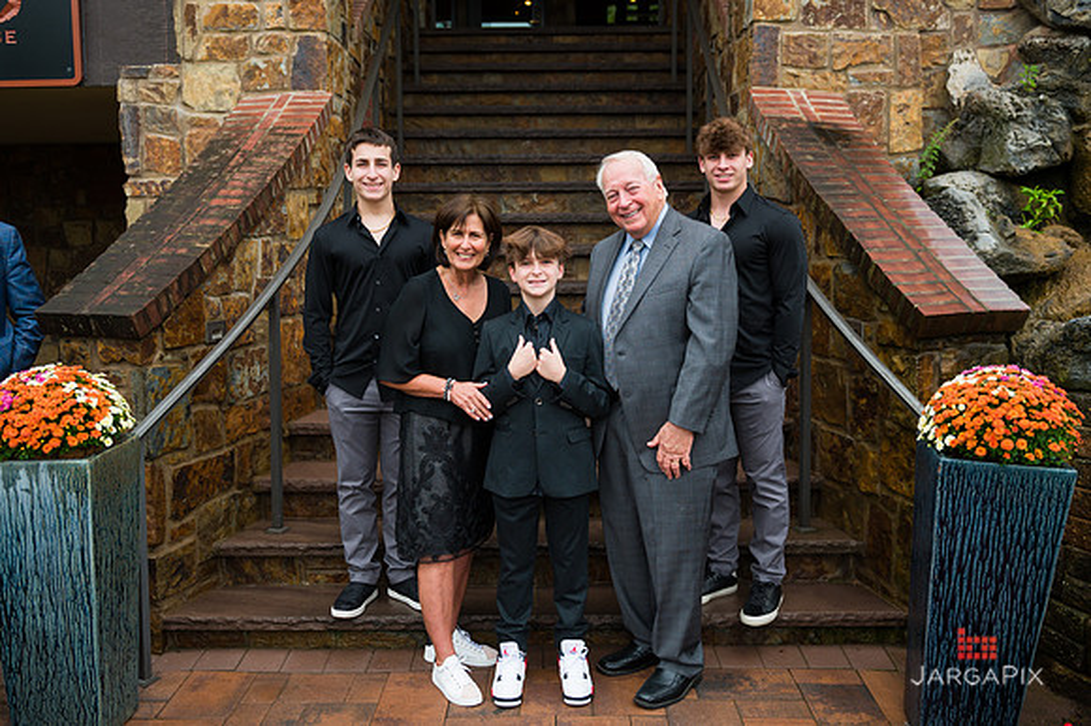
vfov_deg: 38.9
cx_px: 543
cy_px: 342
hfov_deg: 55.9
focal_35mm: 34
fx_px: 1028
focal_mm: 29
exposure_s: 1/640
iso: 320
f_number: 4
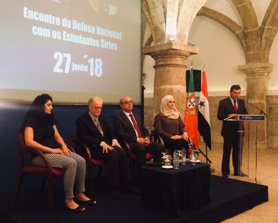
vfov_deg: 42.2
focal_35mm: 35
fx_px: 288
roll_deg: +0.8
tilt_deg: -0.5
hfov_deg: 51.5
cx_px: 134
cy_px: 101
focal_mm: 4.15
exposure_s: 1/25
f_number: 2.2
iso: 320
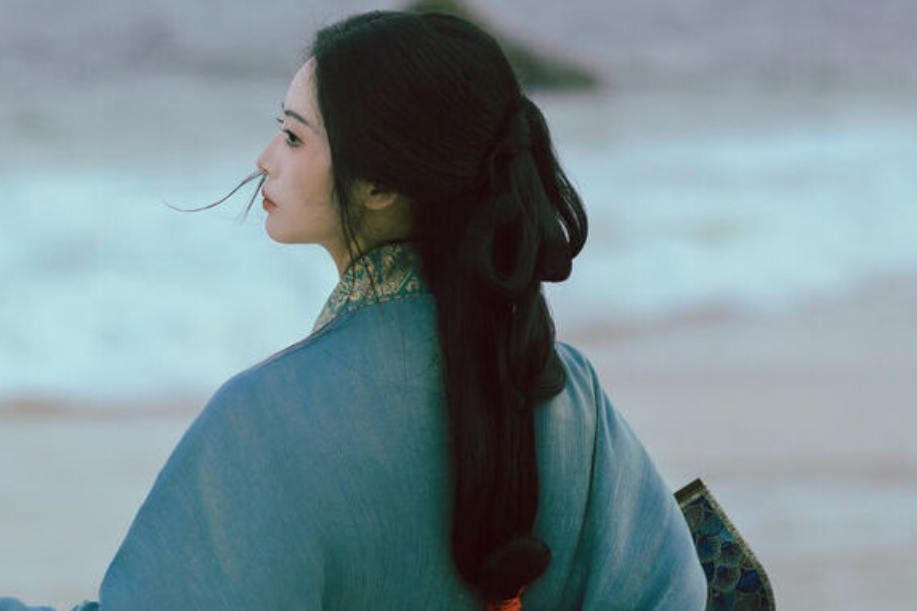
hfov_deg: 13.1
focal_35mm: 156
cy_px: 481
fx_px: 3972
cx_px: 125
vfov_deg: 8.8
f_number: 2.5
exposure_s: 1/1250
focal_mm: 85
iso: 250
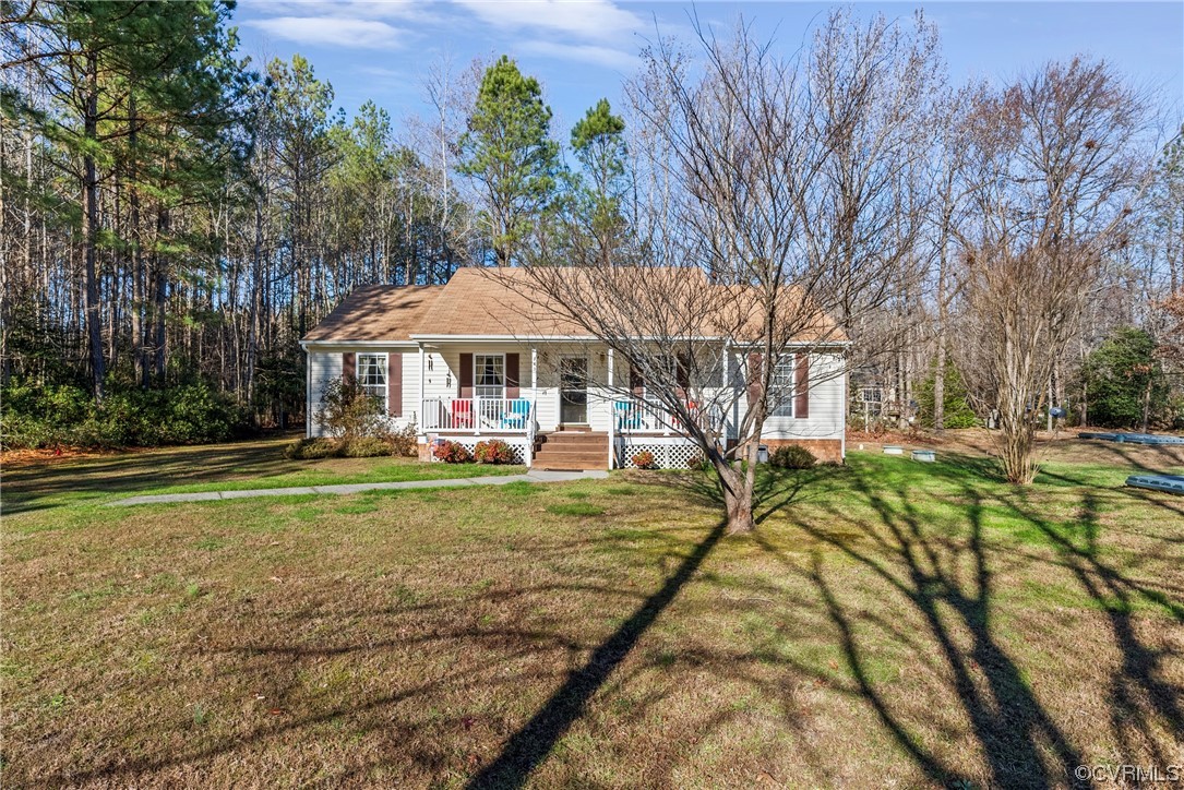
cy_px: 395
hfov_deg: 84.0
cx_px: 592
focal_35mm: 20
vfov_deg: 62.0
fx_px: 658
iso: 800
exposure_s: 1/160
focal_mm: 20
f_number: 8
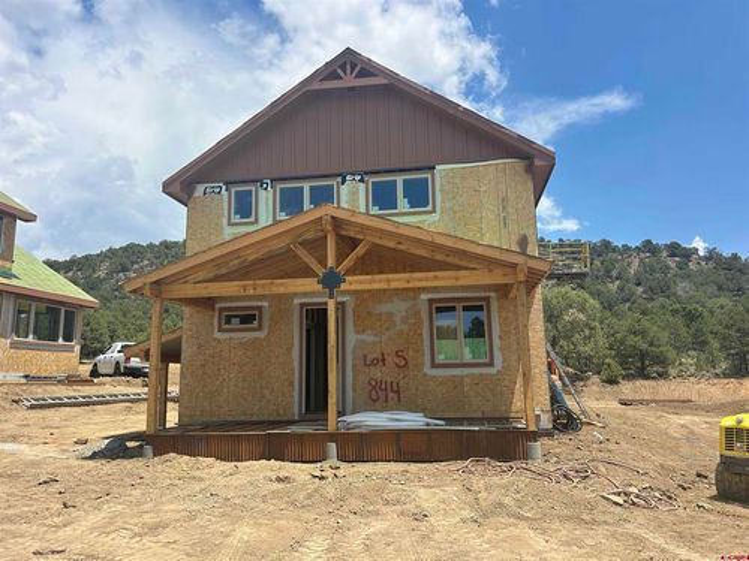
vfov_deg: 53.1
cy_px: 280
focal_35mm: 26
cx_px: 374
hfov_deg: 67.3
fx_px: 563
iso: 50
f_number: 1.5
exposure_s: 1/4630
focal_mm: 5.7
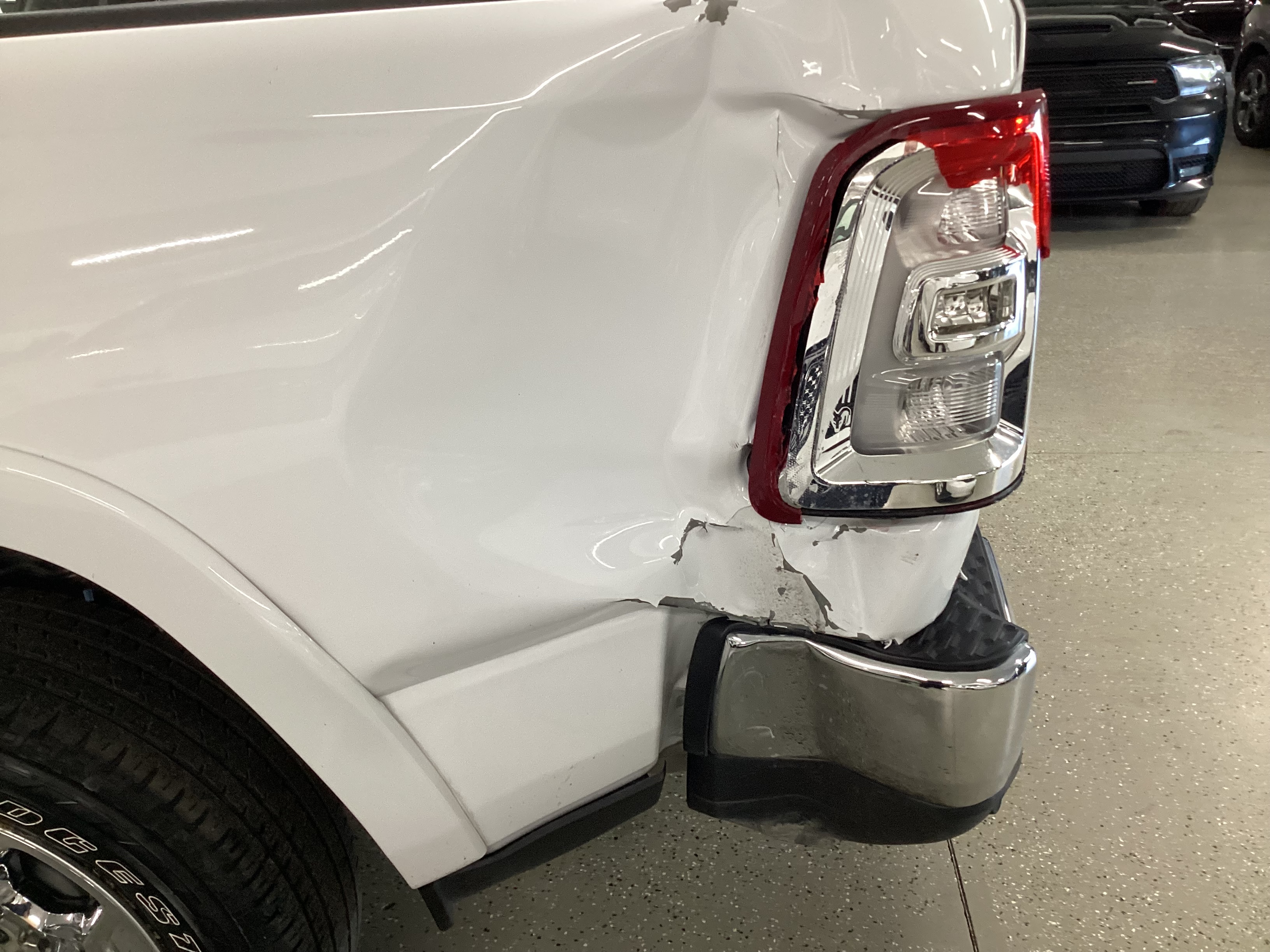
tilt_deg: -24.6
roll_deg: +1.0
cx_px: 635
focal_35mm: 31
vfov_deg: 45.4
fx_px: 1137
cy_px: 476
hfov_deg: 58.4
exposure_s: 1/50
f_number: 2.4
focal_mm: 3.3
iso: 160
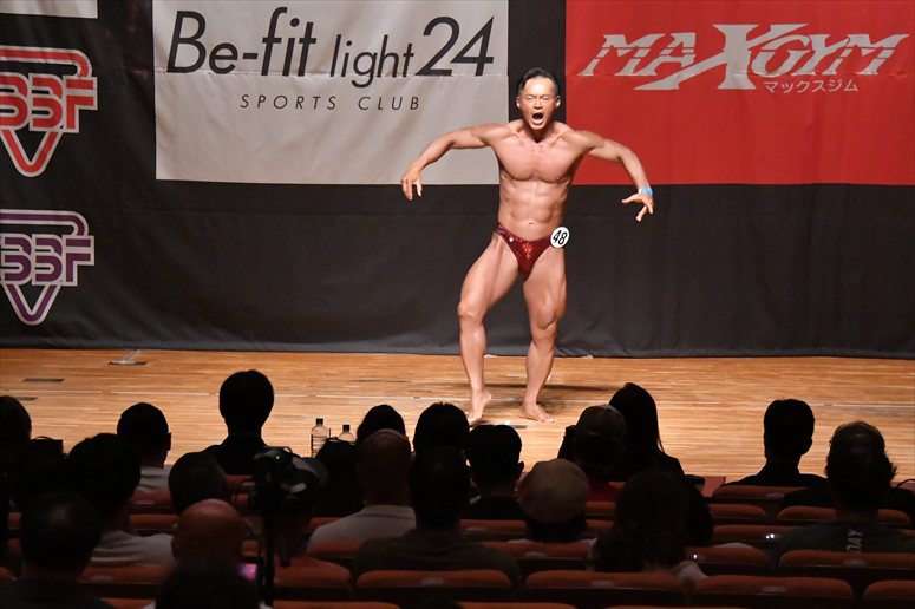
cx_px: 458
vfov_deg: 7.5
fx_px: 4649
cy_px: 304
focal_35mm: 183
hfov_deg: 11.2
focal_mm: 122
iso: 12800
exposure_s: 1/400
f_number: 5.6
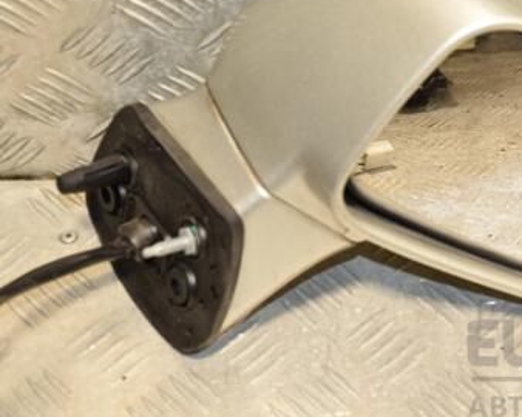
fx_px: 1930
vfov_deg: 12.3
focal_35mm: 125
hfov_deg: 15.3
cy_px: 137
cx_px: 439
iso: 800
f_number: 6.3
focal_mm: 50
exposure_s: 1/200
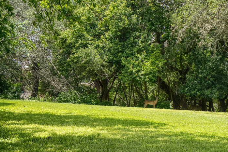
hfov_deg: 23.6
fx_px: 513
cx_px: 246
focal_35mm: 81
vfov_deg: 16.8
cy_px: 99
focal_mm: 35
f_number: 11
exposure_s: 1/8
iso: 100
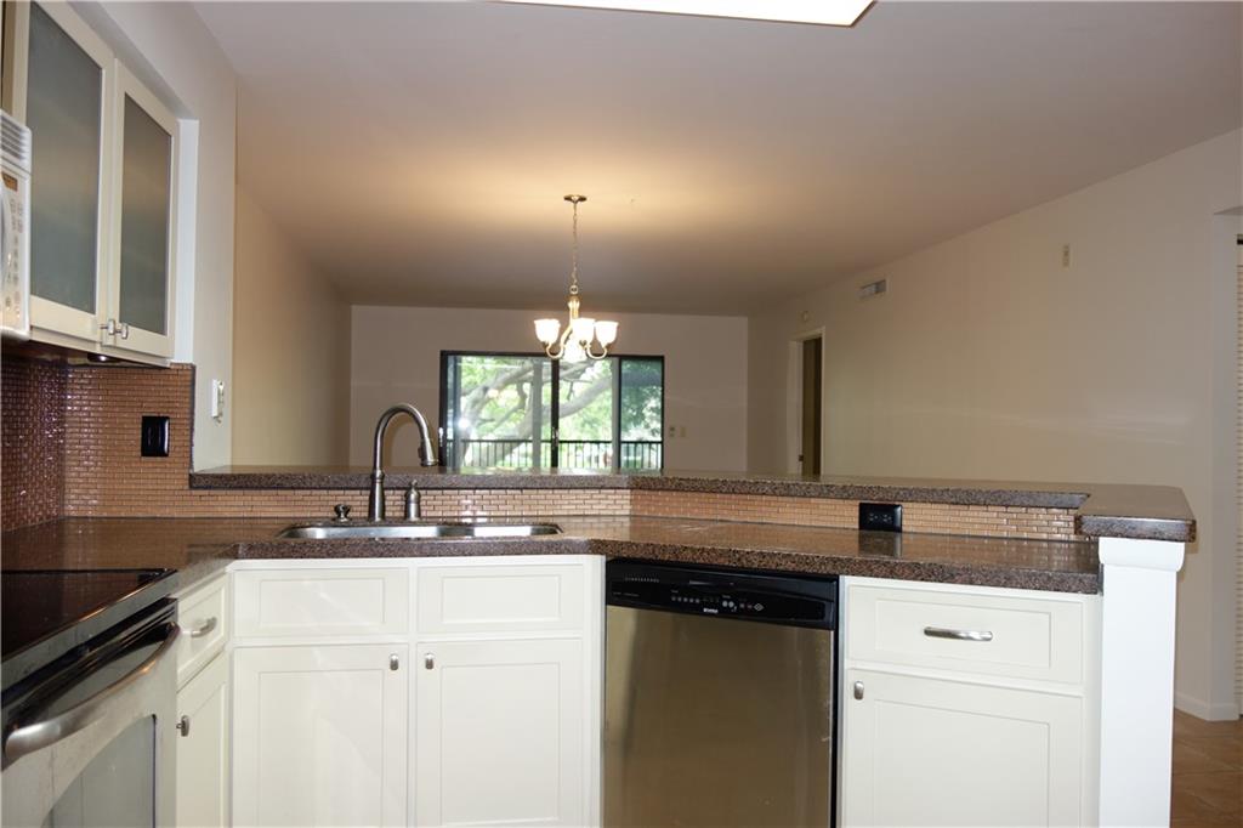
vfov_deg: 46.4
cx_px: 622
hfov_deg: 65.5
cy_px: 414
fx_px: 966
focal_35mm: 28
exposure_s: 1/80
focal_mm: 10.4
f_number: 1.8
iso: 125
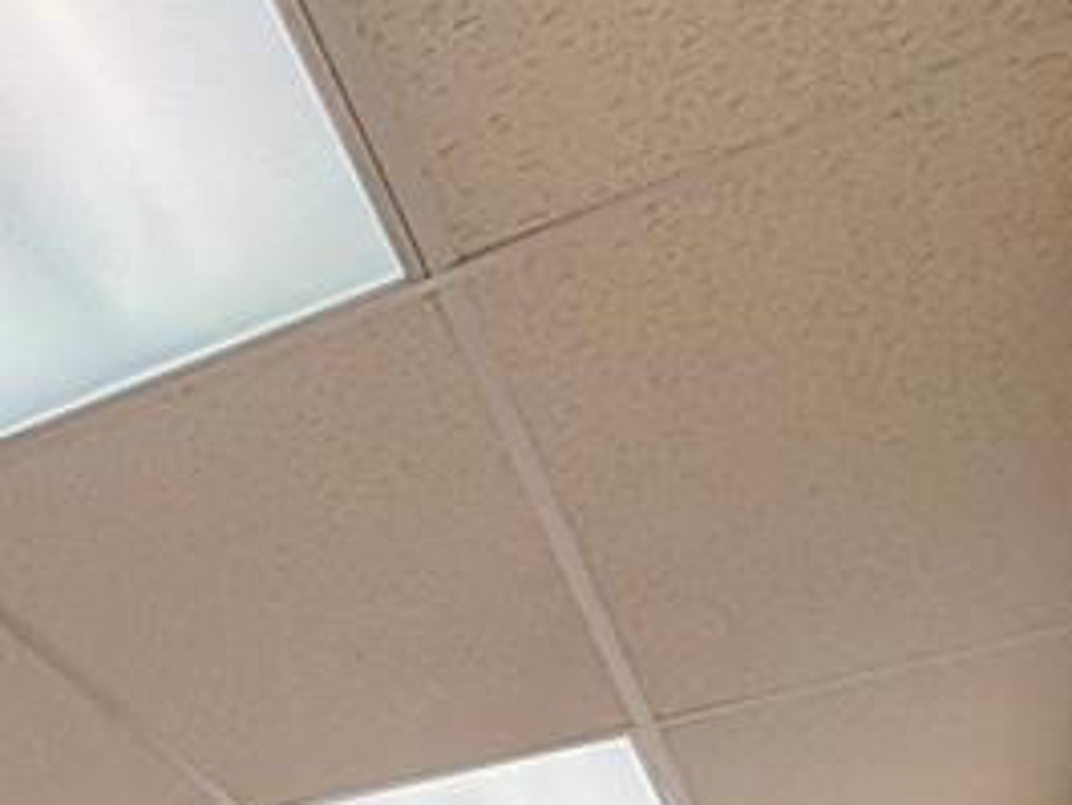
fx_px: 1673
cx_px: -259
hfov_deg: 29.7
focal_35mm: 54
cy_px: 1477
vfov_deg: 19.6
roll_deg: +0.8
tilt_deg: -2.8
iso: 250
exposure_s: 1/120
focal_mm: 2.22
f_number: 2.2
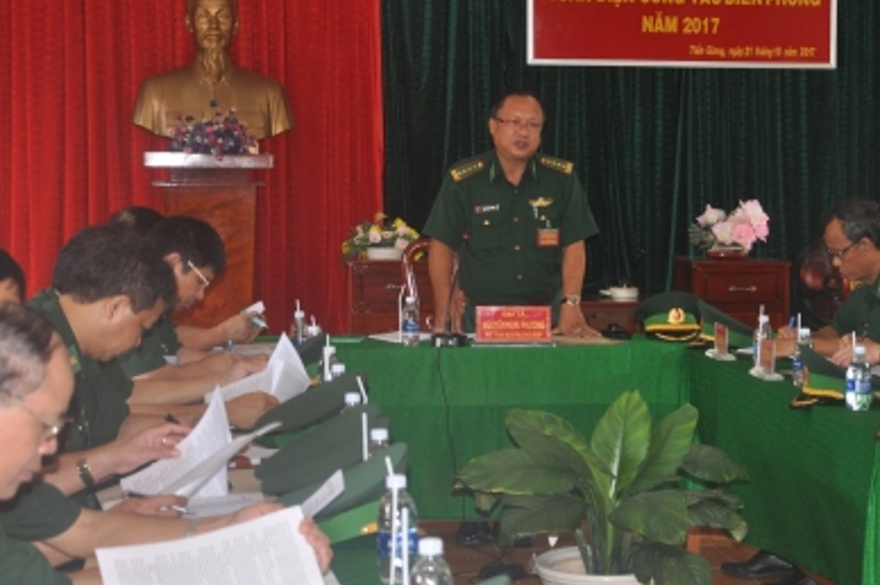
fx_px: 2076
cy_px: 269
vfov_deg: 16.0
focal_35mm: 85
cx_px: 583
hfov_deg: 23.8
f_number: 4.5
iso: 400
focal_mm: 40
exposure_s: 1/60
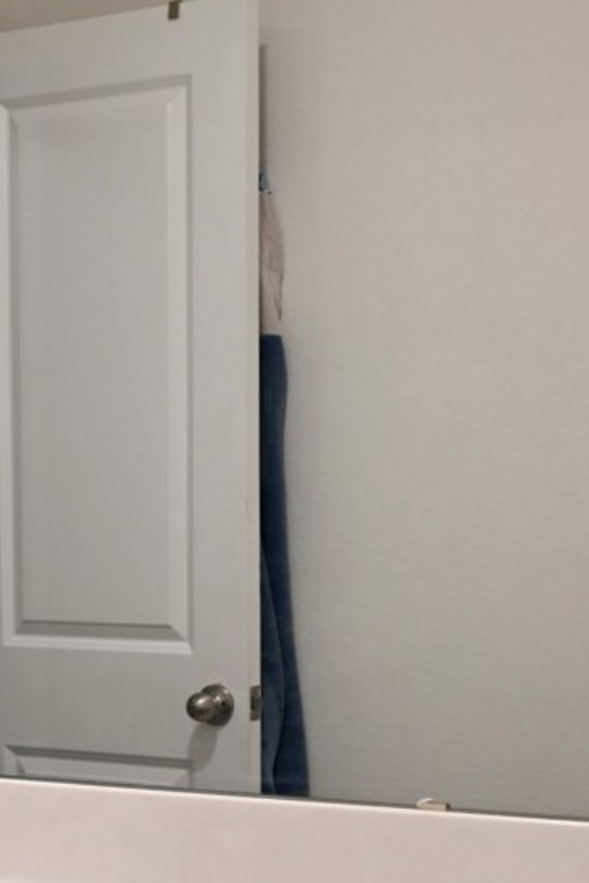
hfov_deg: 13.8
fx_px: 2380
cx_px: -63
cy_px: 737
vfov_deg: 20.7
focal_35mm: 97
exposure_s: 1/25
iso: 250
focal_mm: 24
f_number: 4
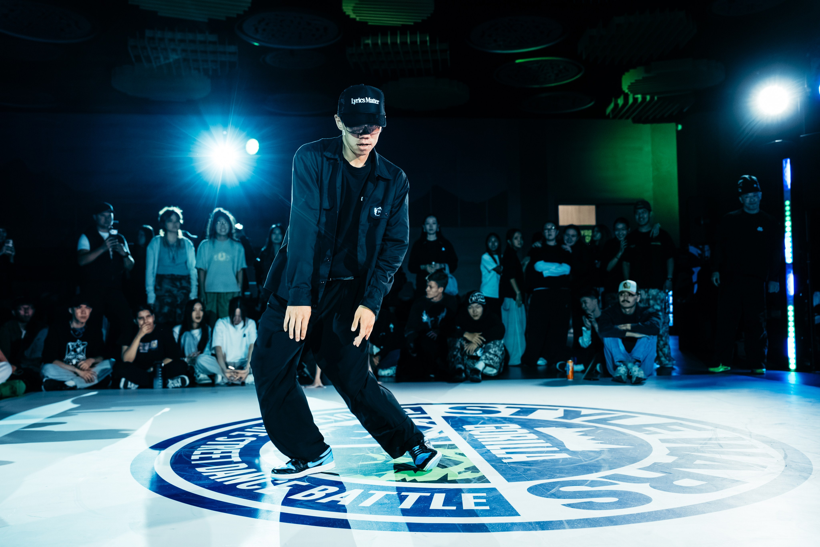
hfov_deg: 55.8
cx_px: 410
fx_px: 774
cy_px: 274
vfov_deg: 38.9
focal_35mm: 34
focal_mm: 34
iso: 3200
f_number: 2.8
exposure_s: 1/800
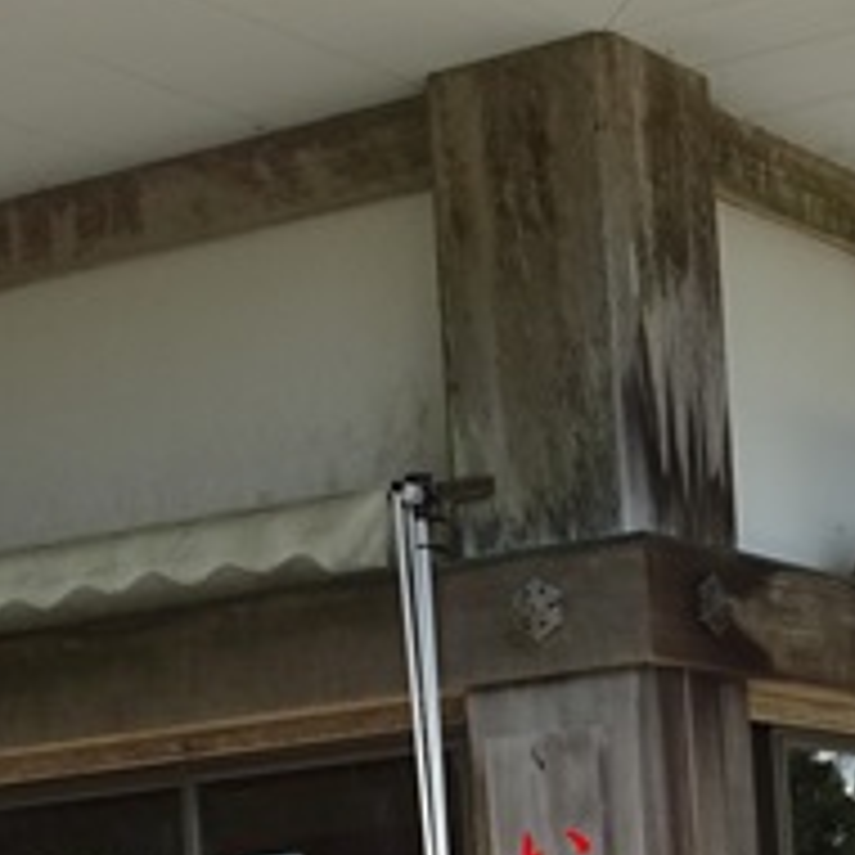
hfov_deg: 15.7
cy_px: 839
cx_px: 558
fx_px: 3102
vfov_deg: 15.4
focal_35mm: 111
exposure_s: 1/125
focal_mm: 5.79
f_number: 4.5
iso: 80
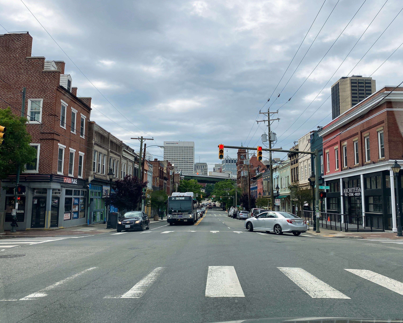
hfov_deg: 58.8
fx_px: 358
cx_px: 207
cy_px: 155
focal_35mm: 30
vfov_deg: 48.5
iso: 32
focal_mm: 4.25
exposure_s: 1/2967
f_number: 1.8
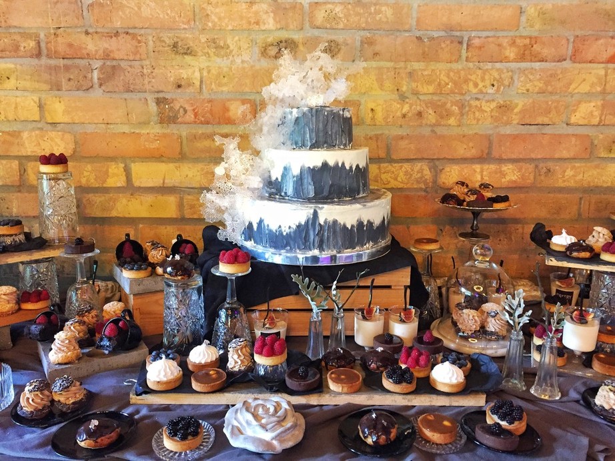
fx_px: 515
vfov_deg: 48.2
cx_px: 308
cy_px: 230
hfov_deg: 61.6
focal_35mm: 29
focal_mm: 4.15
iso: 250
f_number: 2.2
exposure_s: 1/33
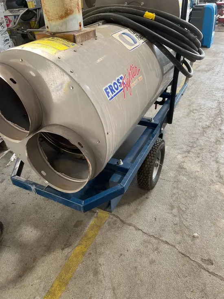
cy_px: 150
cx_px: 112
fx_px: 224
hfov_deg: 53.1
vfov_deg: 67.3
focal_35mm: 26
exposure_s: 1/122
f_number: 1.6
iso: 100
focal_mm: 5.1
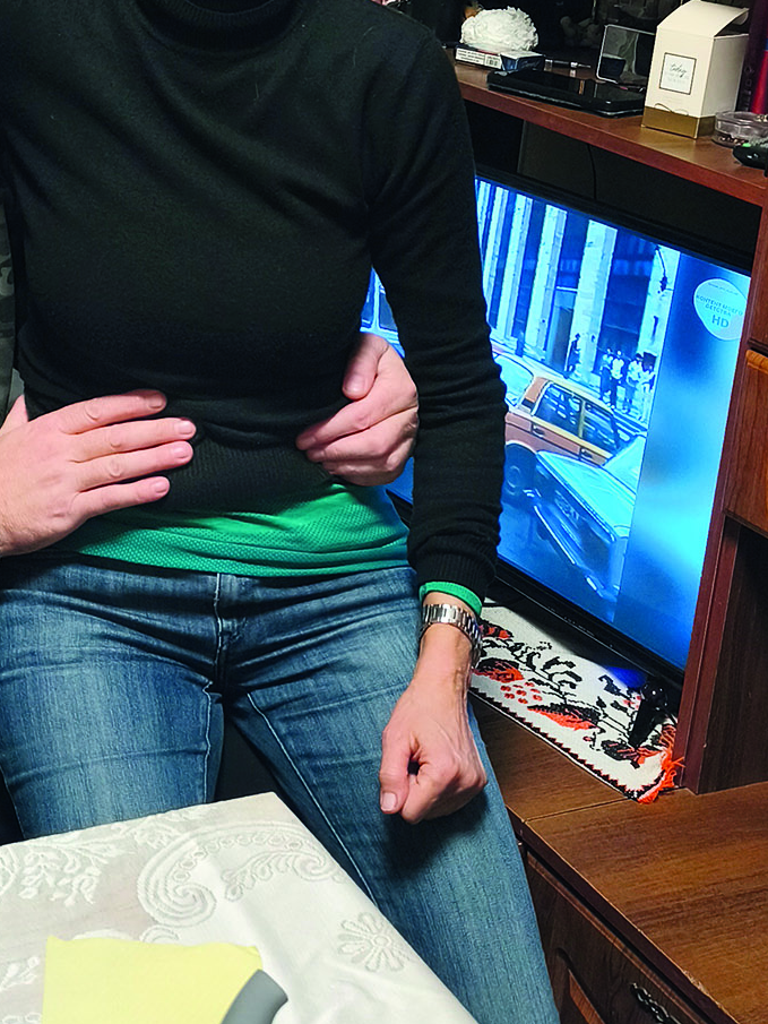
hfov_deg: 23.9
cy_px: 338
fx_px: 1774
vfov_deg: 31.9
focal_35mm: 60
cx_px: 118
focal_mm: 6.14
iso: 640
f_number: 1.65
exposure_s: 1/50
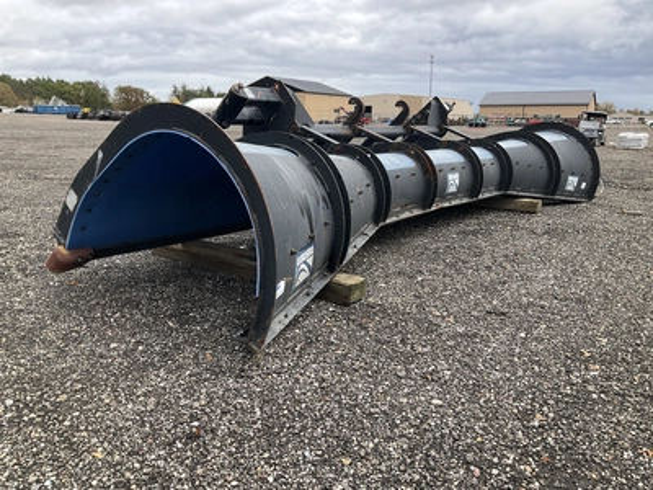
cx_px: 326
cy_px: 245
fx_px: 547
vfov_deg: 48.2
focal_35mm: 29
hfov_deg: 61.7
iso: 25
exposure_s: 1/524
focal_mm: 3
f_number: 1.8
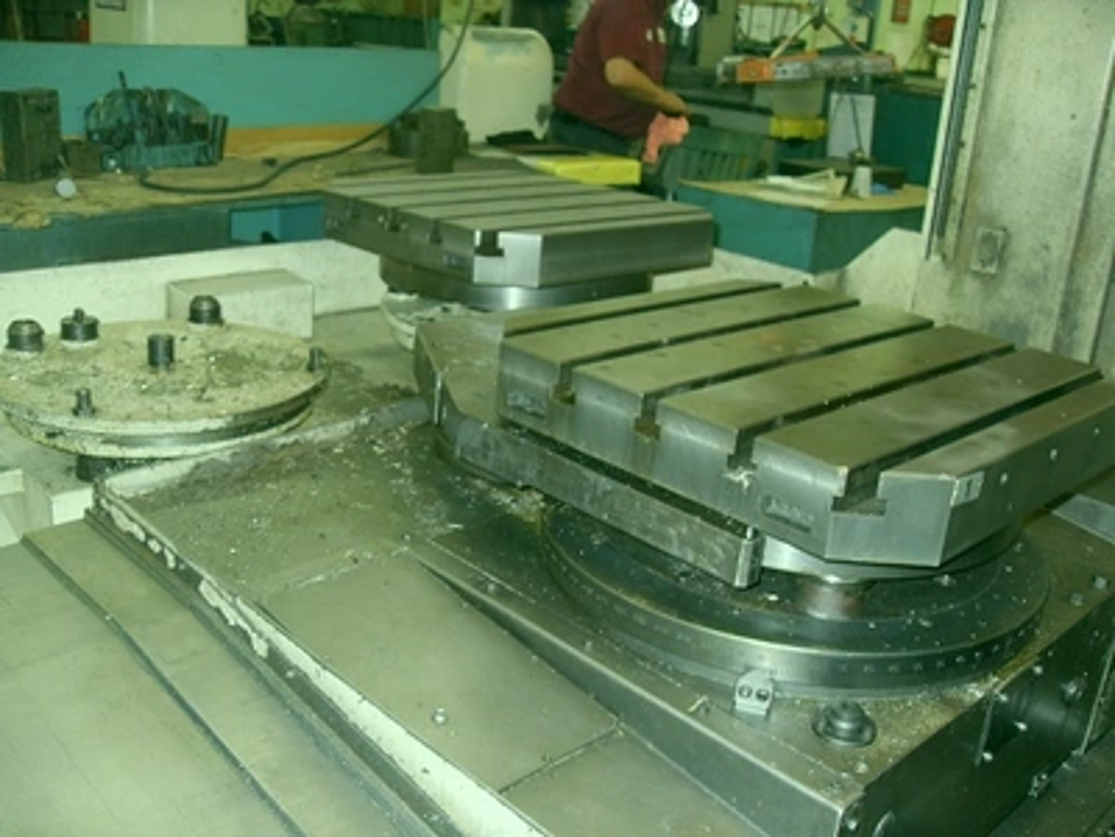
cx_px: 558
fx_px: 1095
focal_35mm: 34
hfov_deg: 54.0
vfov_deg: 41.8
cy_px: 418
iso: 120
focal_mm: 6.3
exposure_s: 1/45
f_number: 2.8
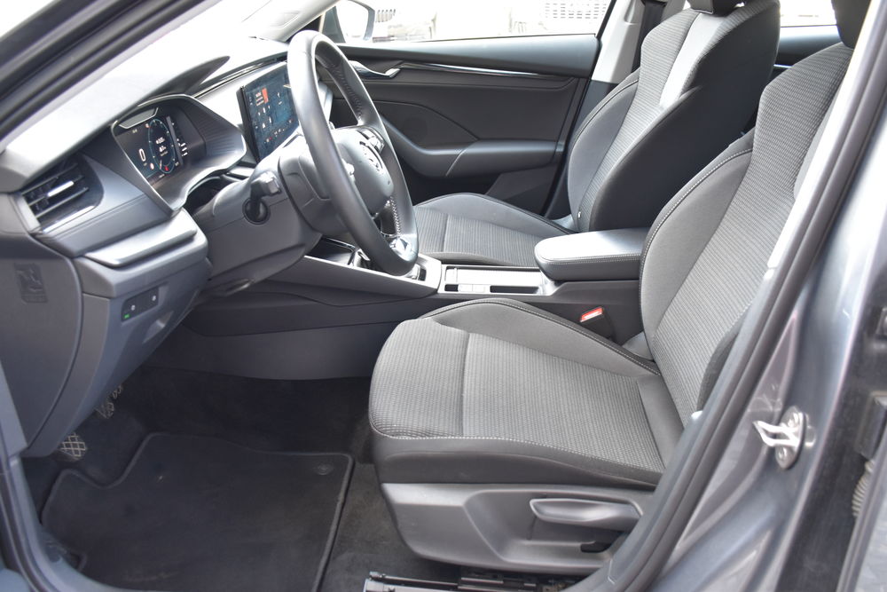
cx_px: 444
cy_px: 296
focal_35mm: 30
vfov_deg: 43.6
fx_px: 739
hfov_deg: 61.9
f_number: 3.5
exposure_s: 1/60
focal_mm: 20
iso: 1000
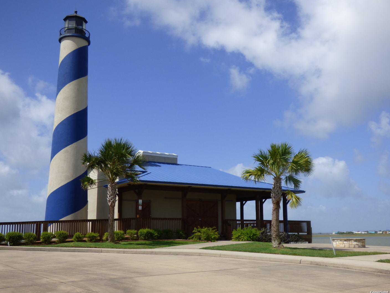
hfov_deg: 46.8
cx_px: 199
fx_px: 451
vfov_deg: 36.0
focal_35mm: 40
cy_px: 149
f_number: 3.5
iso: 100
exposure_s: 1/1600
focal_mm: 6.8
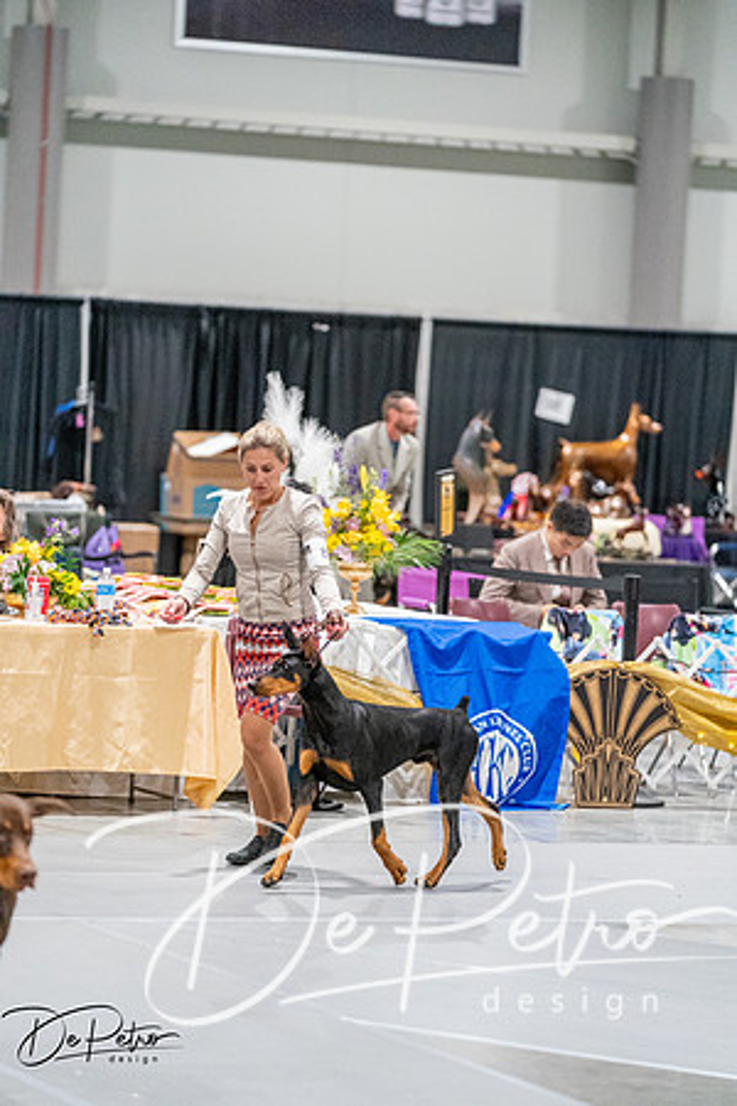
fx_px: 4514
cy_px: 553
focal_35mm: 147
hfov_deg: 9.3
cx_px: 368
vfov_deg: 14.0
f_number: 2.8
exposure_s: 1/500
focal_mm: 147
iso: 12800
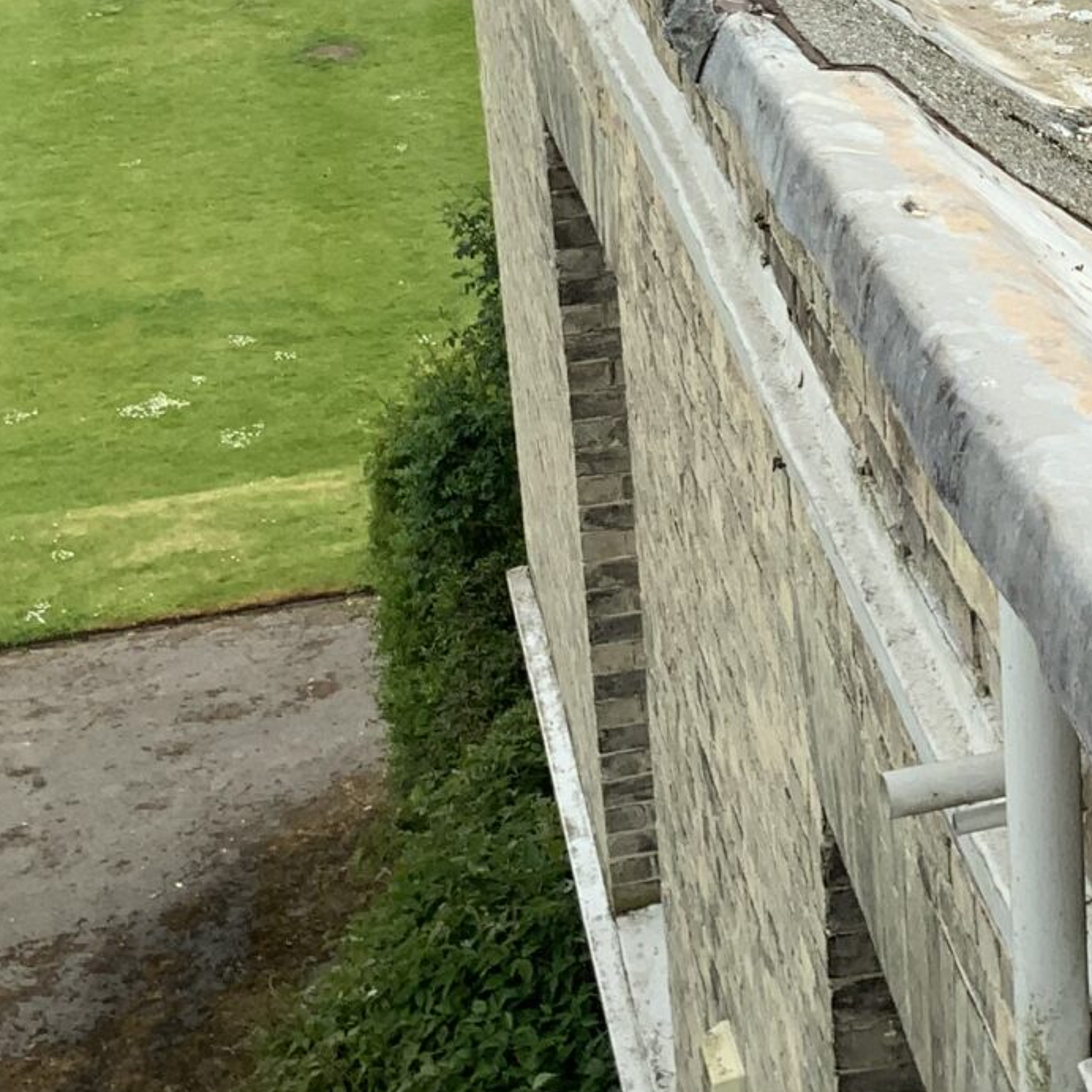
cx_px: 1101
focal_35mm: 95
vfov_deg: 17.9
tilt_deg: -16.7
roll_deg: +1.9
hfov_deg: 17.8
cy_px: 47
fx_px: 3391
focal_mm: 3
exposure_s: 1/1168
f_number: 1.8
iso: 16
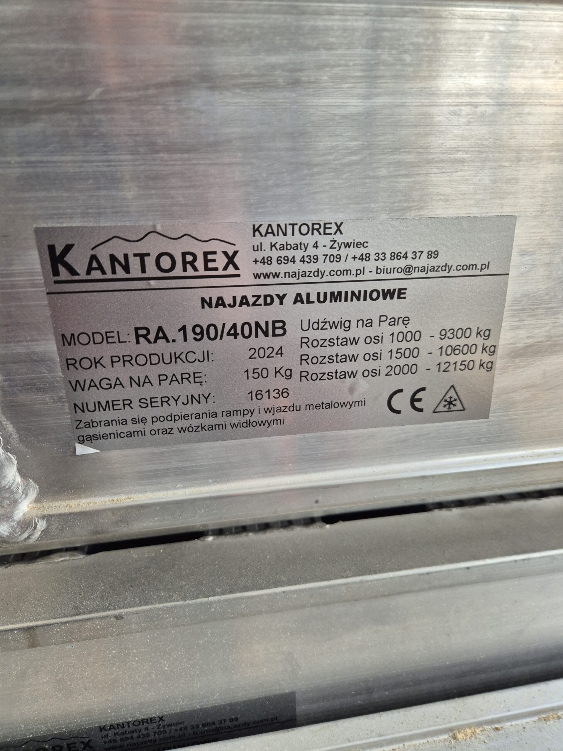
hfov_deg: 58.9
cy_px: 376
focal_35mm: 23
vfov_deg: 73.9
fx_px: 499
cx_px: 282
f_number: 1.8
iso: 250
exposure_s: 1/100
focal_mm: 5.4
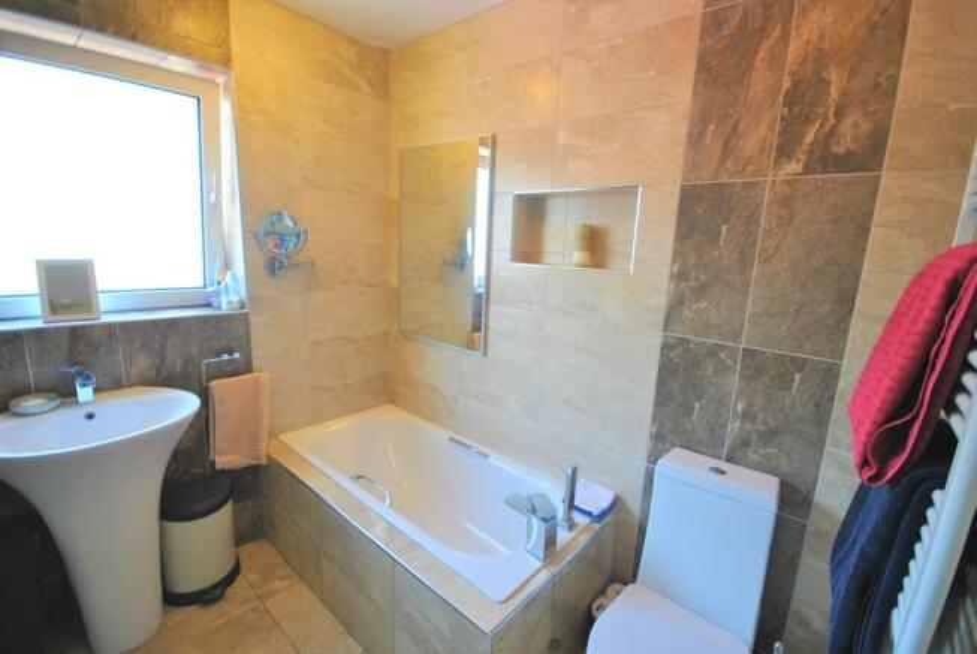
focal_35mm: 15
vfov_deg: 77.5
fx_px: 408
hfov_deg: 100.3
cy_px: 327
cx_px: 488
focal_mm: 10
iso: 320
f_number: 4
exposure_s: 1/30
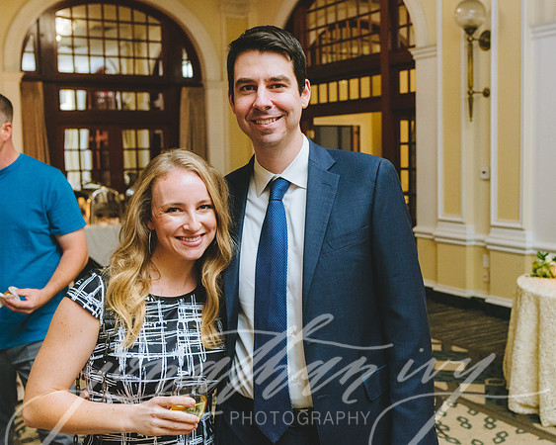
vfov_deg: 34.6
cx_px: 336
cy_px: 215
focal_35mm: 43
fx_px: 712
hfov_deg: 42.4
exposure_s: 1/125
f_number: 4
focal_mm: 35
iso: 3200
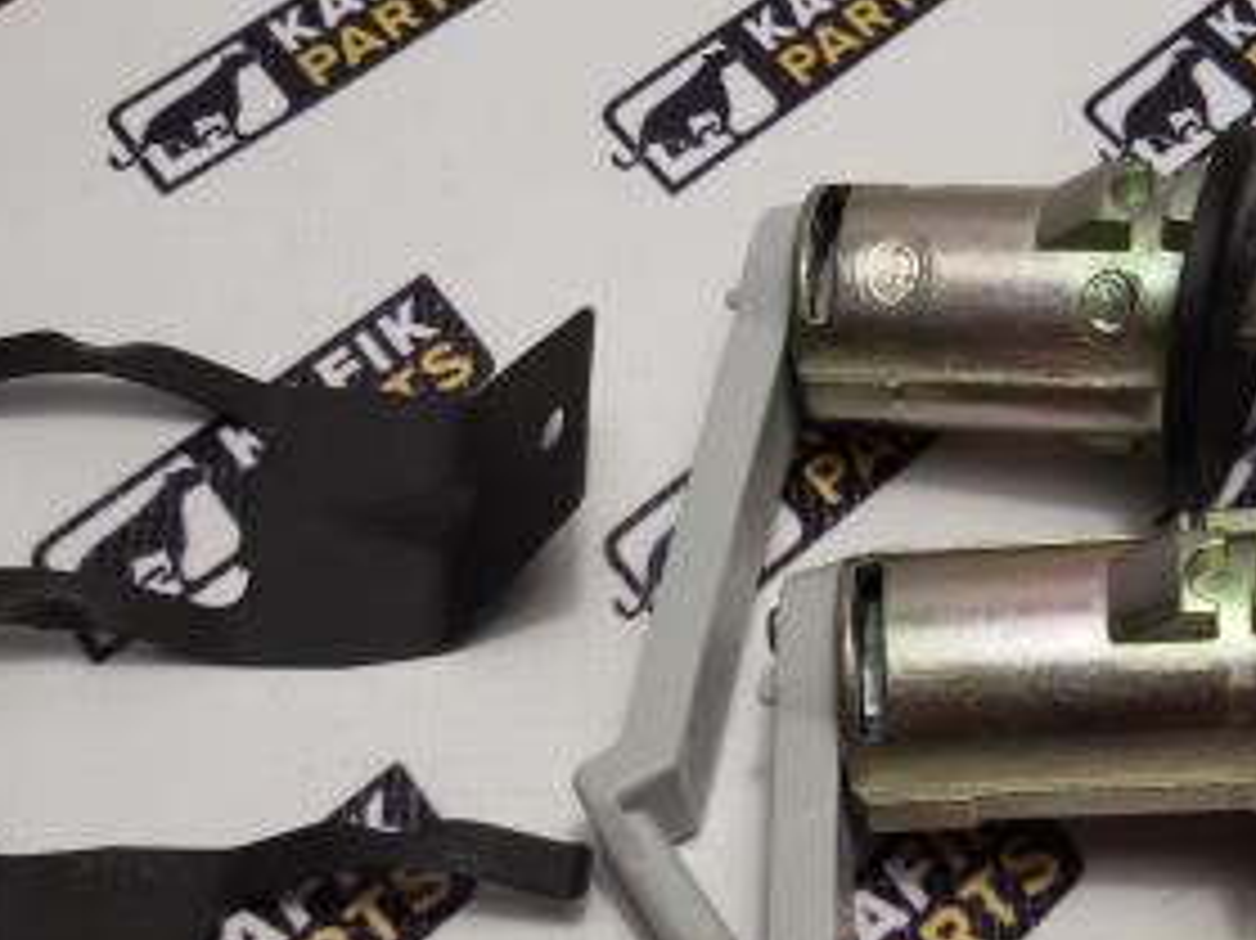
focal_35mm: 60
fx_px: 2176
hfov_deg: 32.0
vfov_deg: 24.0
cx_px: 828
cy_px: 758
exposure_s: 1/50
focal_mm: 2.93
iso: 40
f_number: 2.4
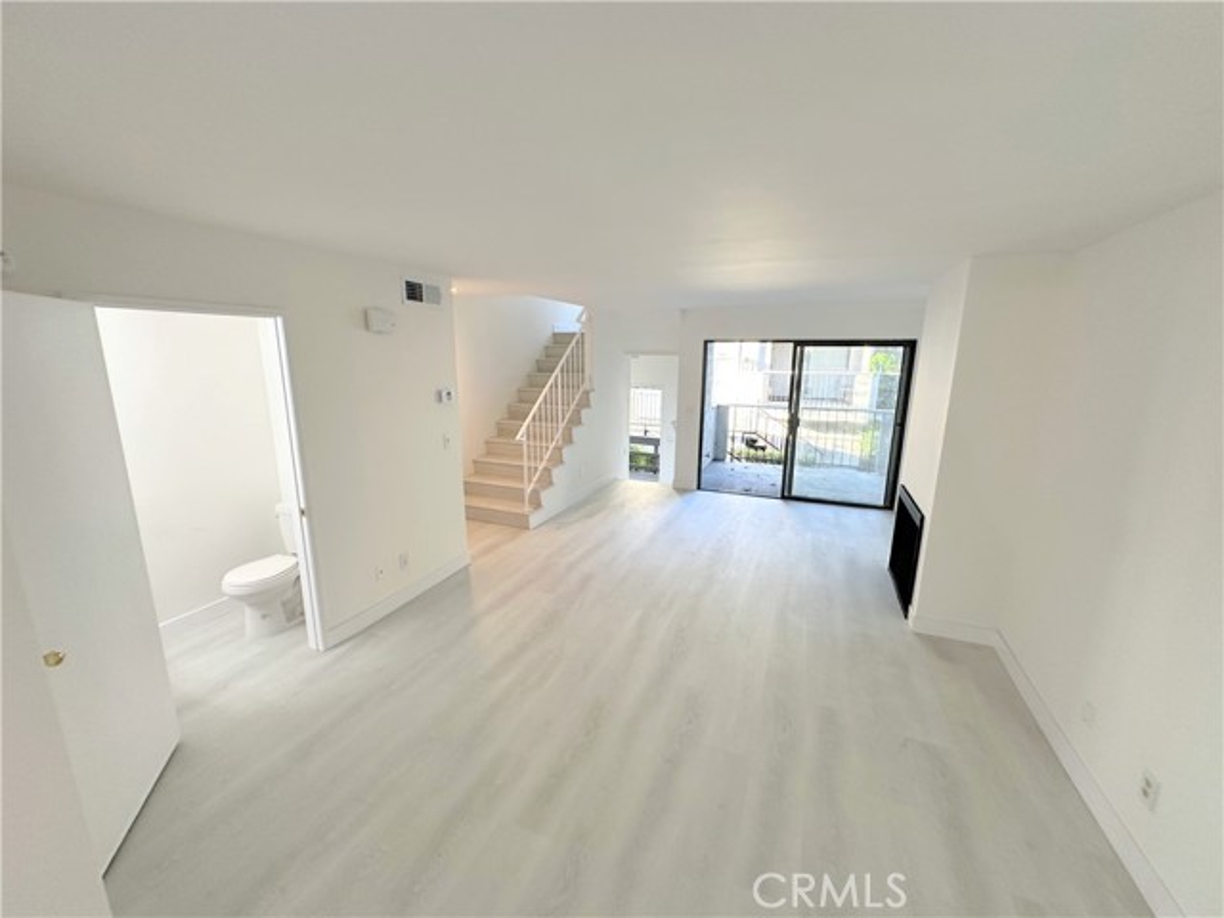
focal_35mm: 14
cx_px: 612
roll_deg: -1.6
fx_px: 495
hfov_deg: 102.1
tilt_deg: -12.2
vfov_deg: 85.7
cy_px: 459
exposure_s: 1/120
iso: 200
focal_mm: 2.22
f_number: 2.2
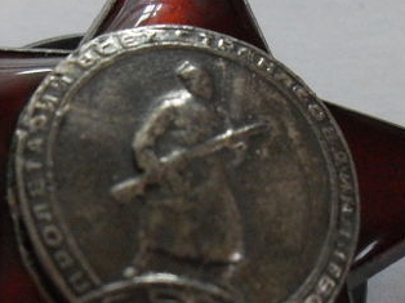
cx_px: 209
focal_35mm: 118
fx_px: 1380
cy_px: 232
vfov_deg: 12.5
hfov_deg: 16.7
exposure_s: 1/45
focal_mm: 6.3
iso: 200
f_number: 2.8
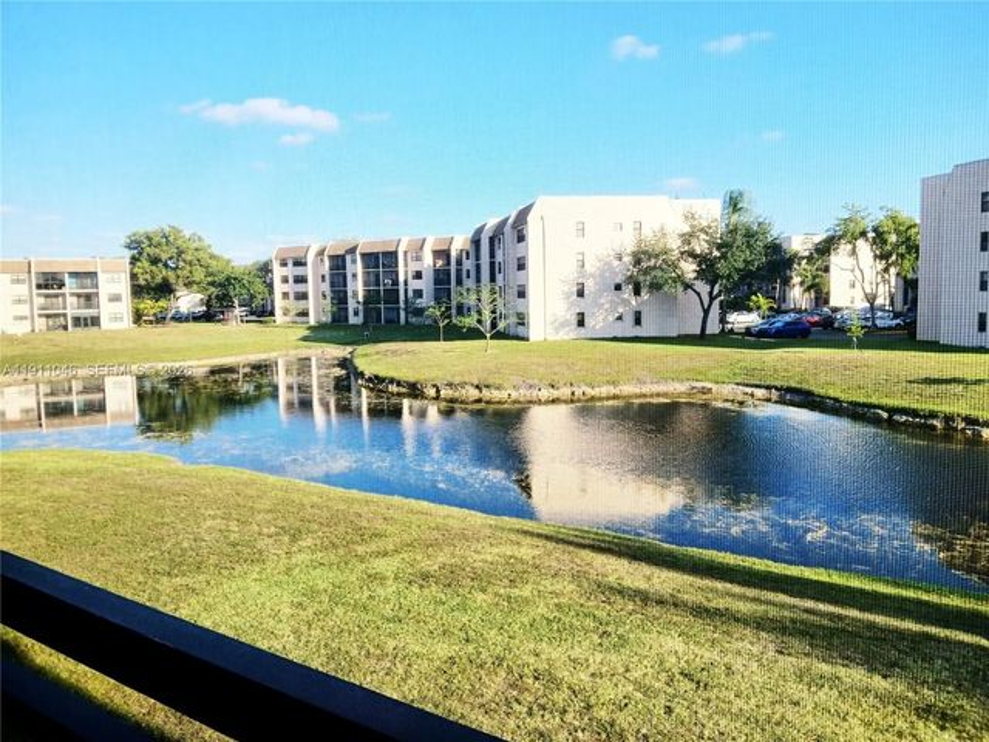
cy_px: 371
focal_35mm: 26
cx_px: 494
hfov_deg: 67.3
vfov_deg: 53.1
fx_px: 743
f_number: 1.8
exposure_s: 1/200
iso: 20
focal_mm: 3.98
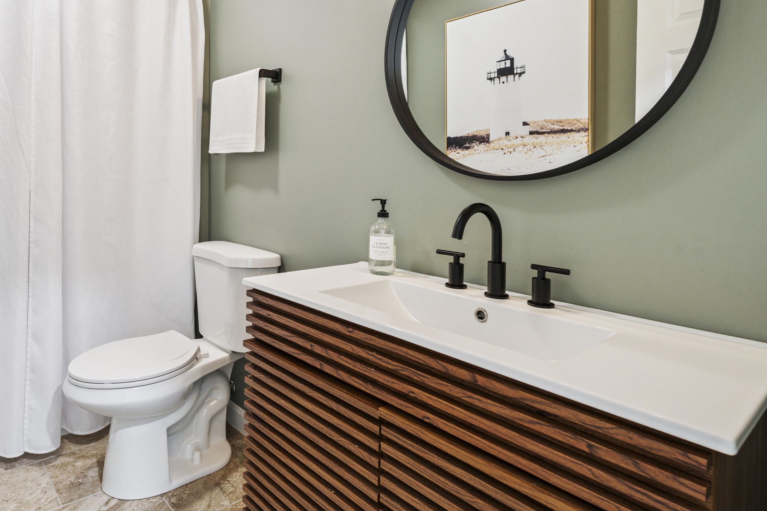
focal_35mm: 22
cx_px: 241
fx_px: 469
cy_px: 170
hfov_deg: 75.5
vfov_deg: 56.0
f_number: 9
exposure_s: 1.3
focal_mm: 16
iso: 400
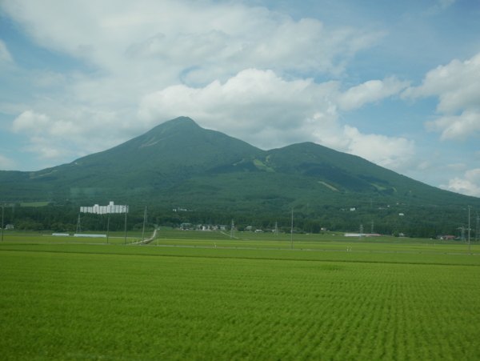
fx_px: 555
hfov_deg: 46.8
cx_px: 240
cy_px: 180
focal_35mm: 40
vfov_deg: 36.0
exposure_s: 1/400
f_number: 9
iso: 200
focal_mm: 20
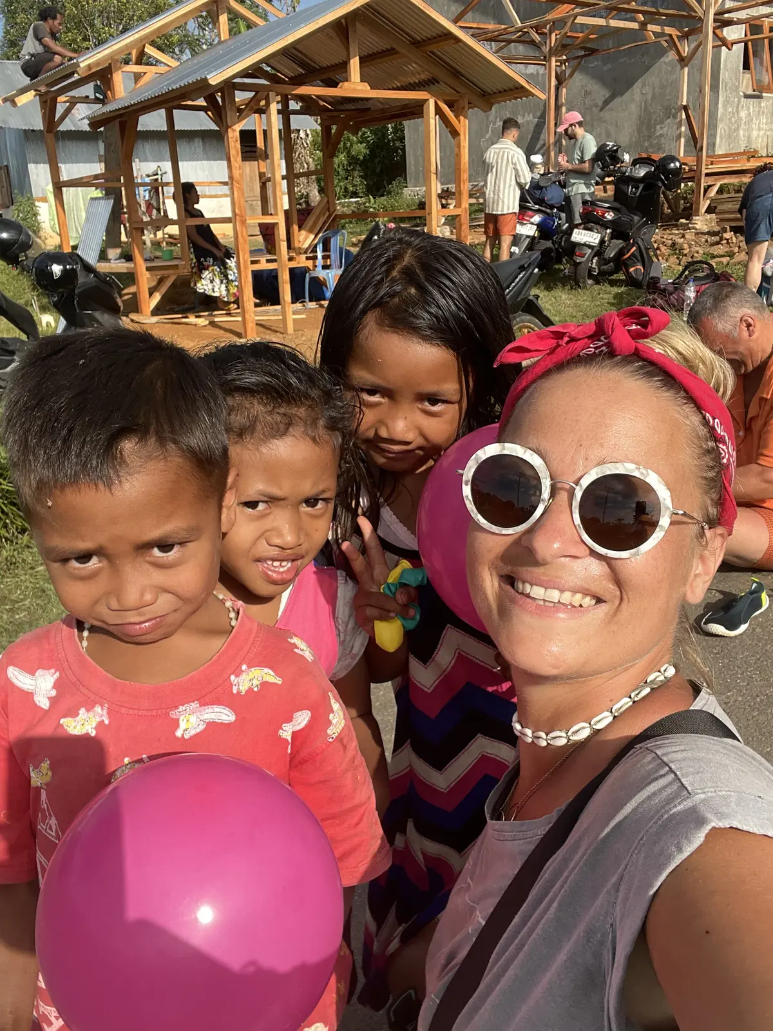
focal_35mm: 30
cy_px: 516
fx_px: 893
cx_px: 386
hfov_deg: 46.8
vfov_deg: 60.0
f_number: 2.2
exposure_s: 1/931
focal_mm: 2.71
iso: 25
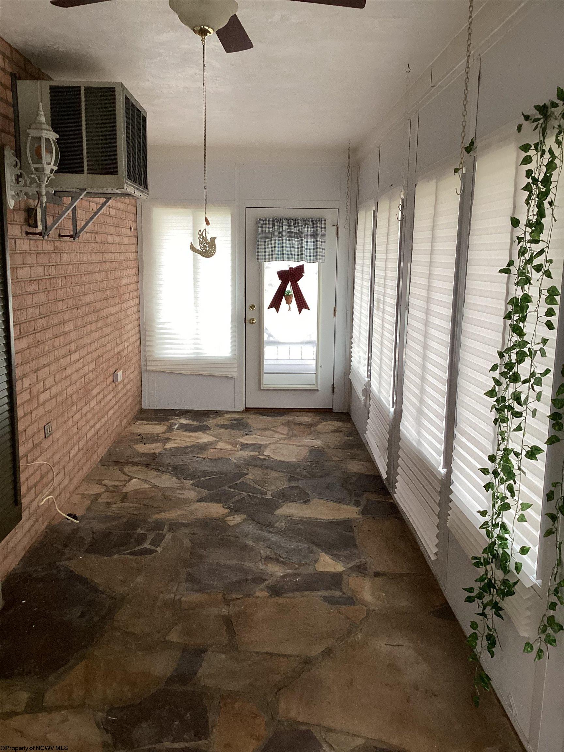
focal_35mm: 31
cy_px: 376
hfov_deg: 45.4
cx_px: 282
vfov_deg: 58.4
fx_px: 673
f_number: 2.4
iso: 160
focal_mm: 3.3
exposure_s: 1/60
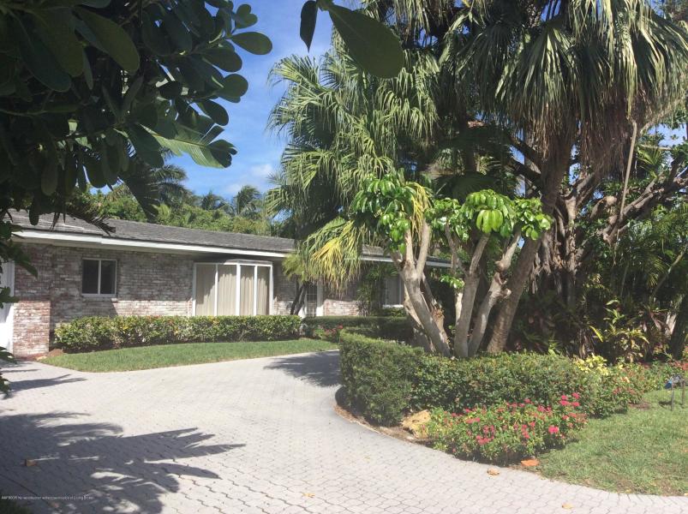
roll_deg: +1.6
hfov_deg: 56.9
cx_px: 344
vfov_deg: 44.1
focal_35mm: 32
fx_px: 635
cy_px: 257
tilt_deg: +3.9
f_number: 2.4
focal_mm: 3.3
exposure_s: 1/1733
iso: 32
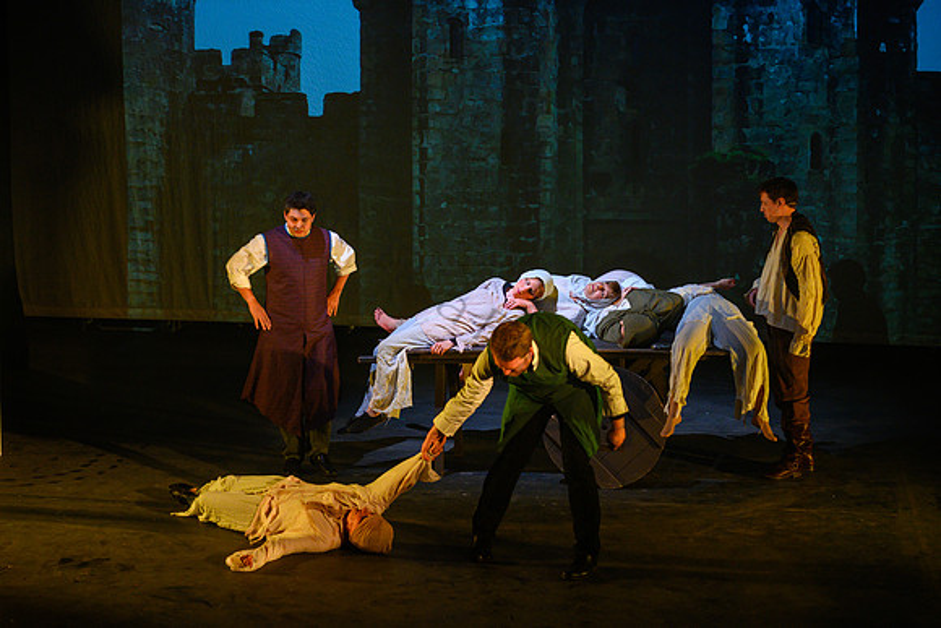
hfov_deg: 28.8
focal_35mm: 70
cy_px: 314
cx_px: 470
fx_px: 1830
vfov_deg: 19.5
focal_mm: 70
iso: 1250
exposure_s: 1/80
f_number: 3.5
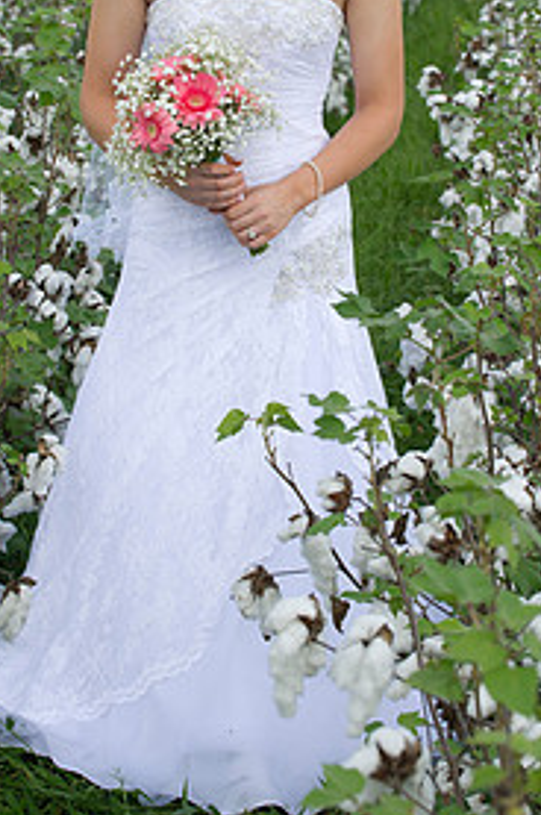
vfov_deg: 14.1
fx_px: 3299
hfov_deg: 9.4
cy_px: 297
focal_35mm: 146
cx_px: 234
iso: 160
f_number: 6.3
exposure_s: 1/200
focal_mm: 90
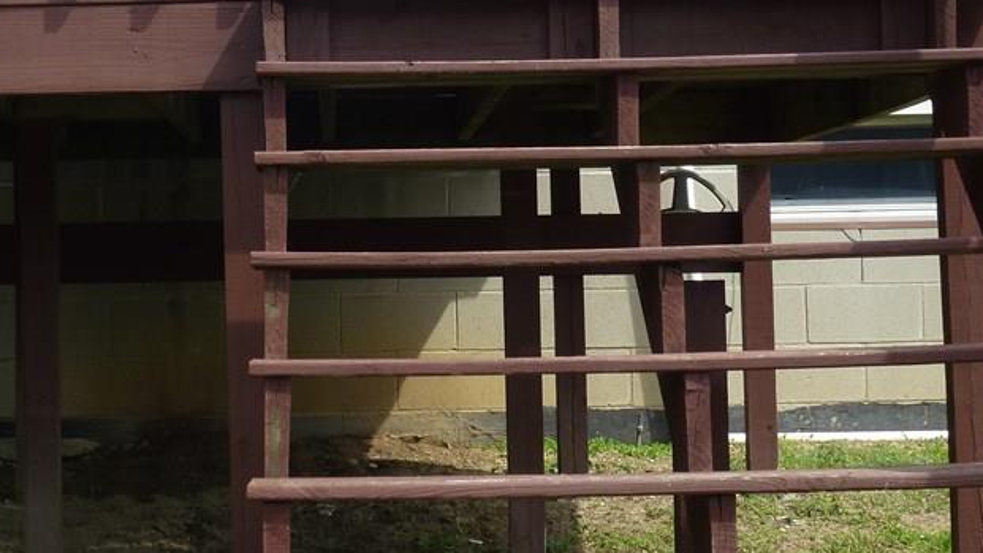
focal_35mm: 106
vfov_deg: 11.3
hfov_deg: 20.1
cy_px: 0
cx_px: 317
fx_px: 2762
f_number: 4.4
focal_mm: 10.1
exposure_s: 1/400
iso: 100
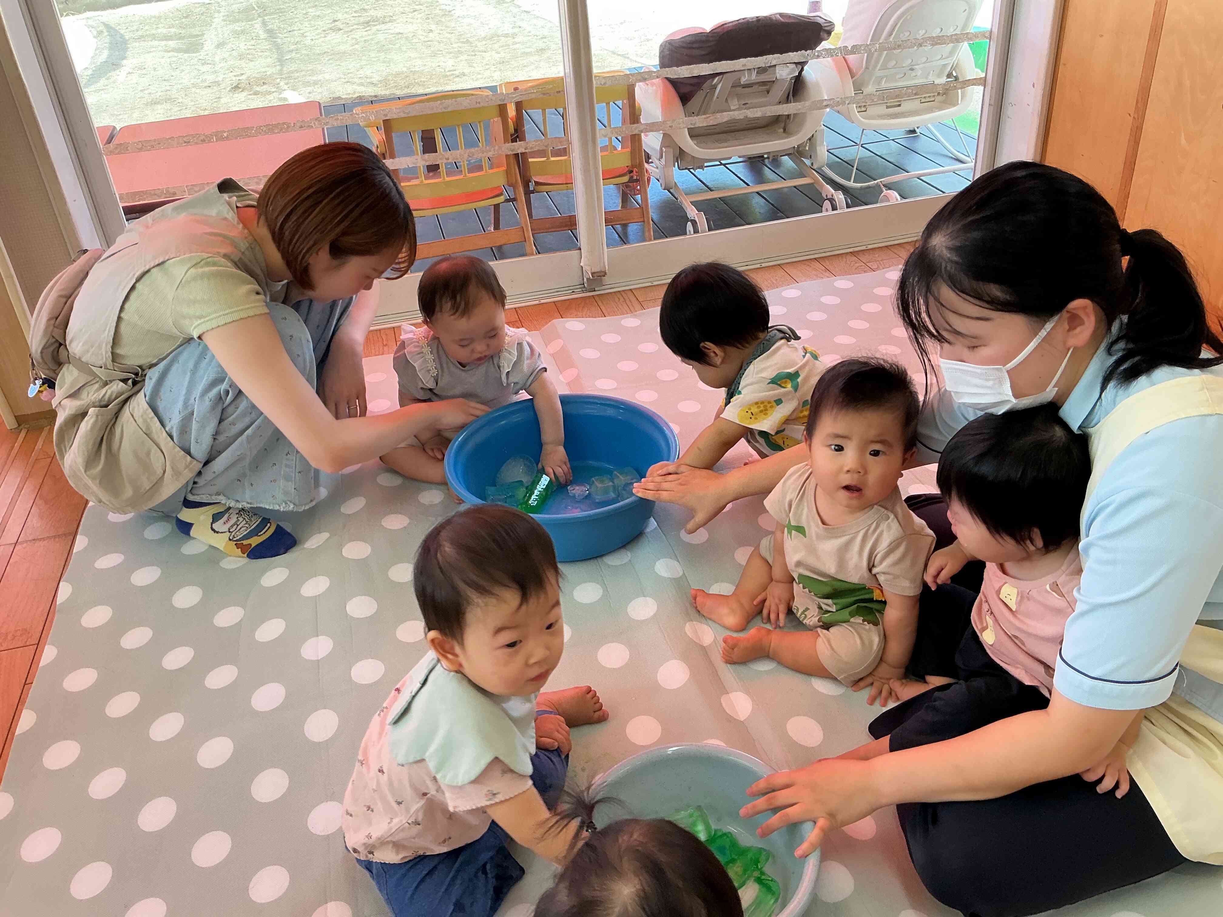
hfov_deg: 61.7
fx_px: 1025
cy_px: 458
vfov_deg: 48.2
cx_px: 612
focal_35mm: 29
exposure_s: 1/120
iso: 50
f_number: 1.8
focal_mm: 3
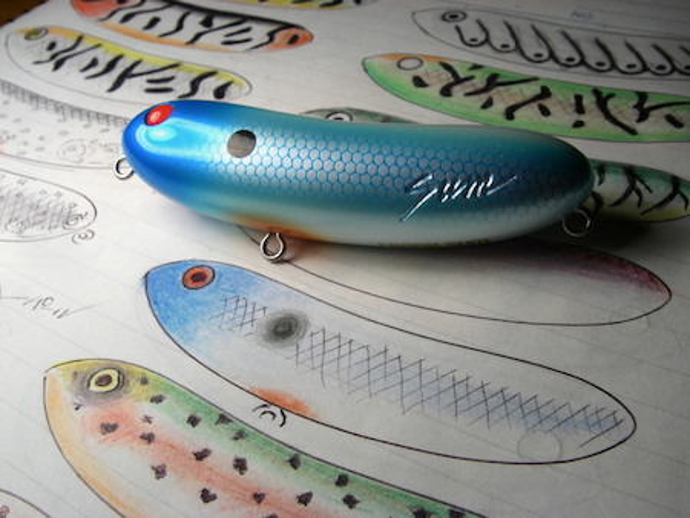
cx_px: 345
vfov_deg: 37.8
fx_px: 758
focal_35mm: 38
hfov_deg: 49.0
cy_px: 259
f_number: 6.6
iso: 64
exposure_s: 1/100
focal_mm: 6.3
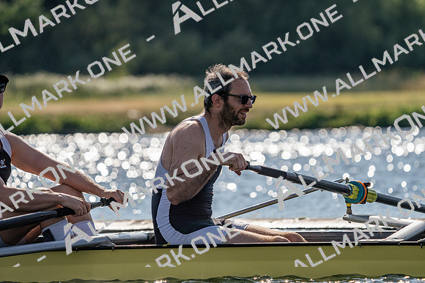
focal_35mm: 376
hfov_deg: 5.5
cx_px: 212
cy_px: 142
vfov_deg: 3.7
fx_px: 4440
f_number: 6.3
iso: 125
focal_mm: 376
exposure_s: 1/1600
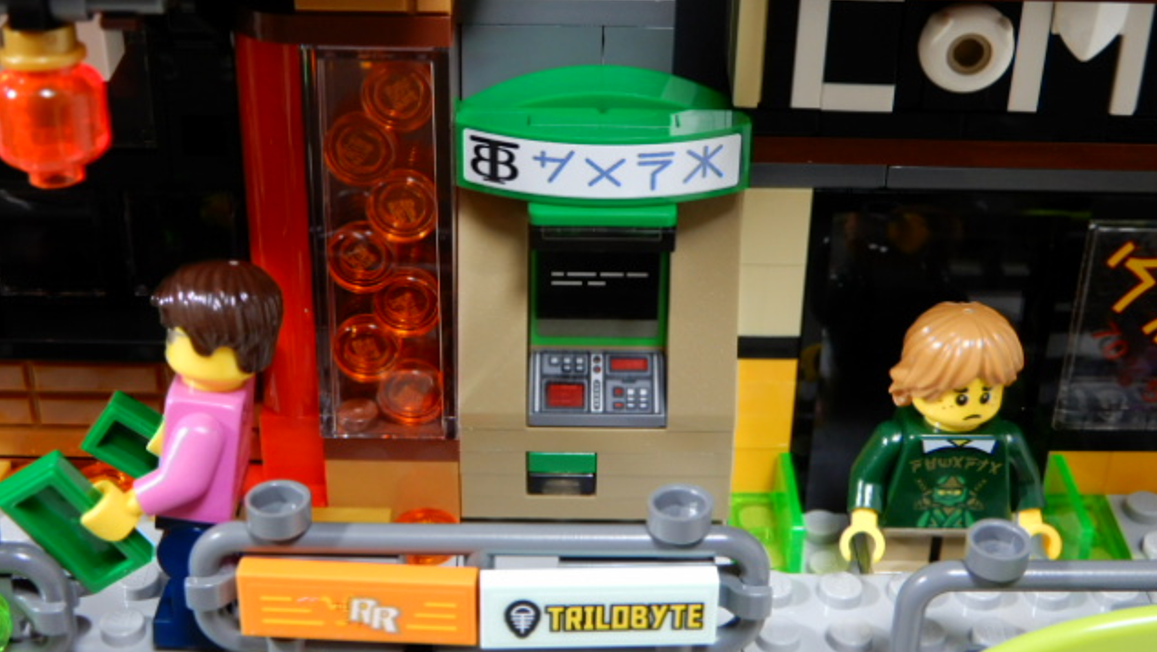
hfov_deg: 37.8
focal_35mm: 55
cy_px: 290
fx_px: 1688
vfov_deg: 21.8
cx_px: 582
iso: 400
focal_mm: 8.9
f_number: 4
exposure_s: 1/25
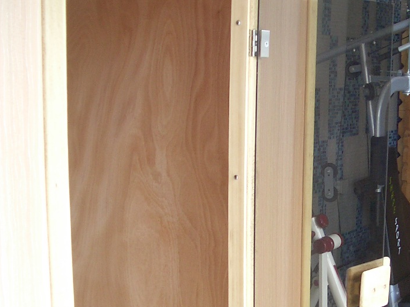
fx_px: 758
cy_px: 203
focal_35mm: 64
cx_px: 369
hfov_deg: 29.1
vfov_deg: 22.8
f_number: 2.6
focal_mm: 5.8
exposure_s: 1/80
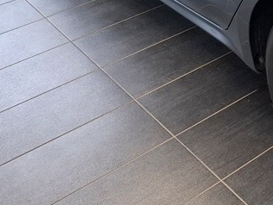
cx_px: 374
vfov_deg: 18.5
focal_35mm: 74
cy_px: -64
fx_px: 584
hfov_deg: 22.8
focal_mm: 5.54
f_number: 1.8
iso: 80
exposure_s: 1/100
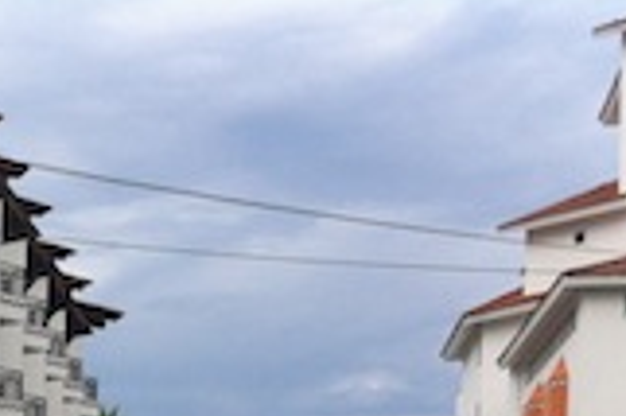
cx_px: -175
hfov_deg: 17.1
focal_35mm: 113
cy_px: 706
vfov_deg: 11.4
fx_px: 1963
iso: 80
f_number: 2.8
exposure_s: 1/656
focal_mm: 3.85
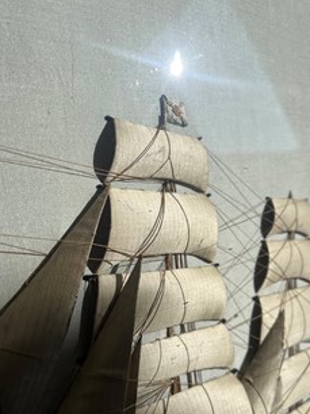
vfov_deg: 53.5
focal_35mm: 34
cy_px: 256
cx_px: 141
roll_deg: -12.3
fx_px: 407
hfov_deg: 41.7
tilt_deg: -26.4
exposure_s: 1/11905
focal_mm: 5.1
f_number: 1.6
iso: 50
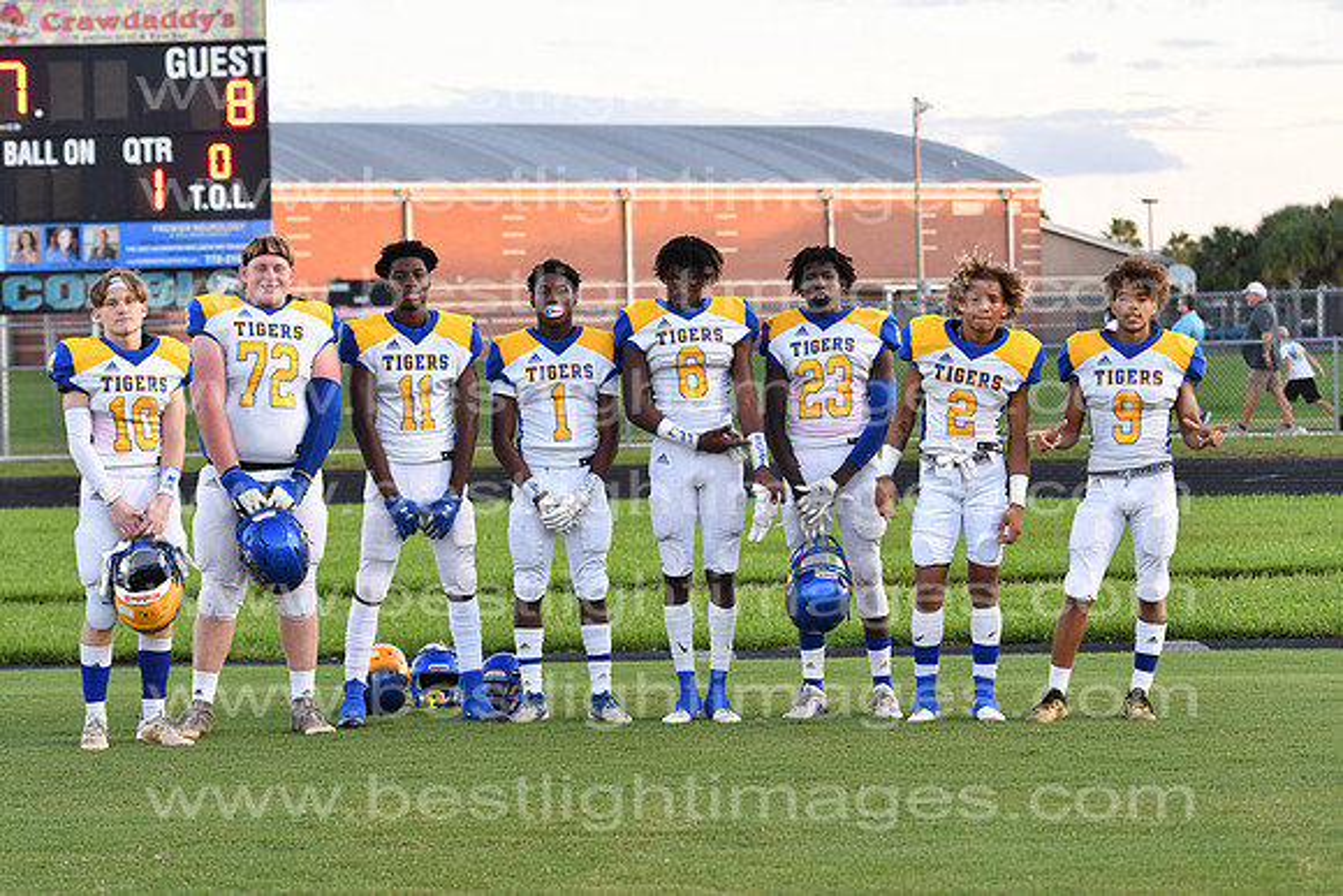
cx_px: 672
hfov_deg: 17.5
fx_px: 4366
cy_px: 448
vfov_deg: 11.7
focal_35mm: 117
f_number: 4
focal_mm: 78
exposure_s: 1/400
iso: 640
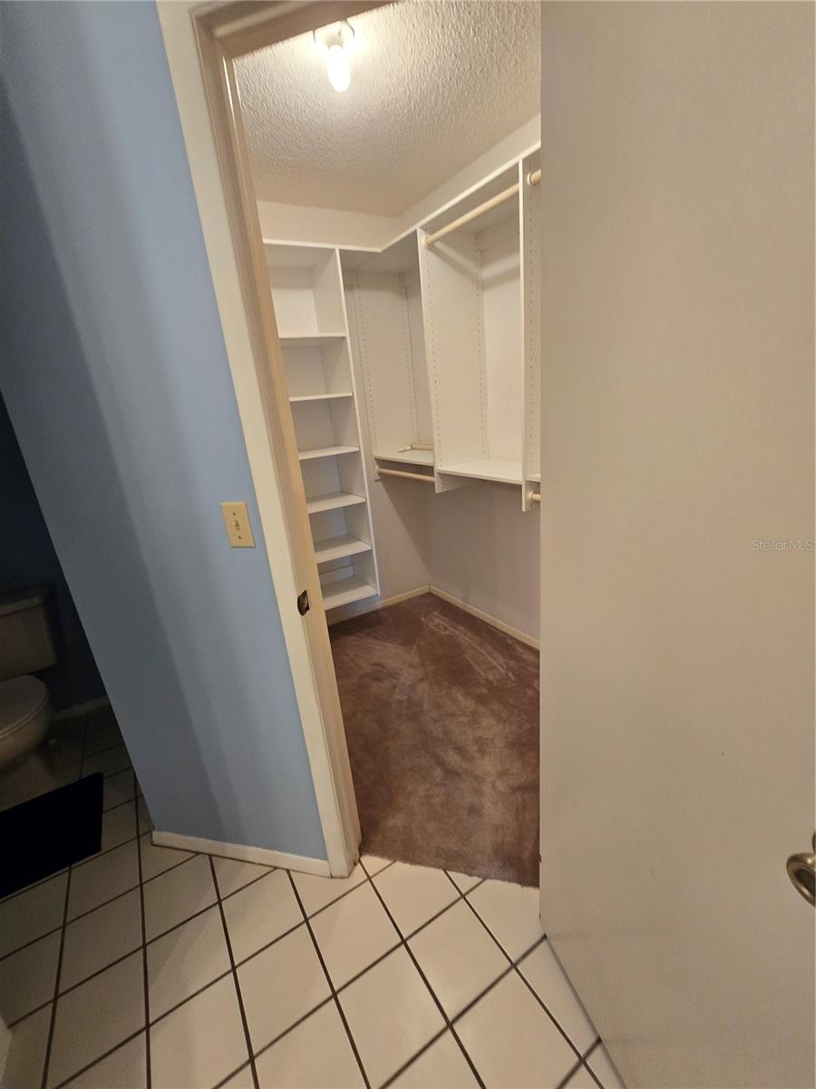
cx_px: 408
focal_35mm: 13
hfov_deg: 89.9
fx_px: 409
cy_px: 544
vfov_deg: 106.2
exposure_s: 1/60
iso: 200
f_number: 2.2
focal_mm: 2.2
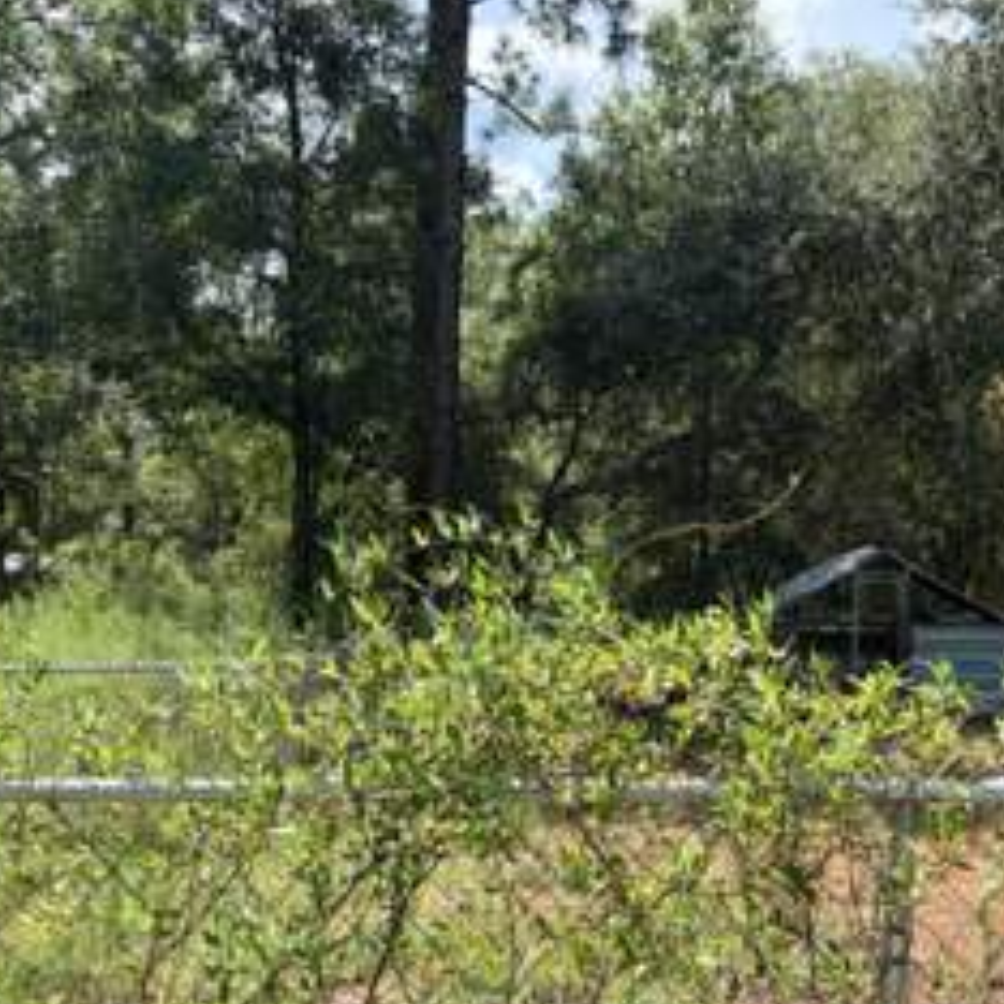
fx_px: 1542
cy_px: 676
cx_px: 759
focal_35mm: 47
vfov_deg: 35.7
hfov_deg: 35.2
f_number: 1.6
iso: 50
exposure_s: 1/1587
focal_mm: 5.96
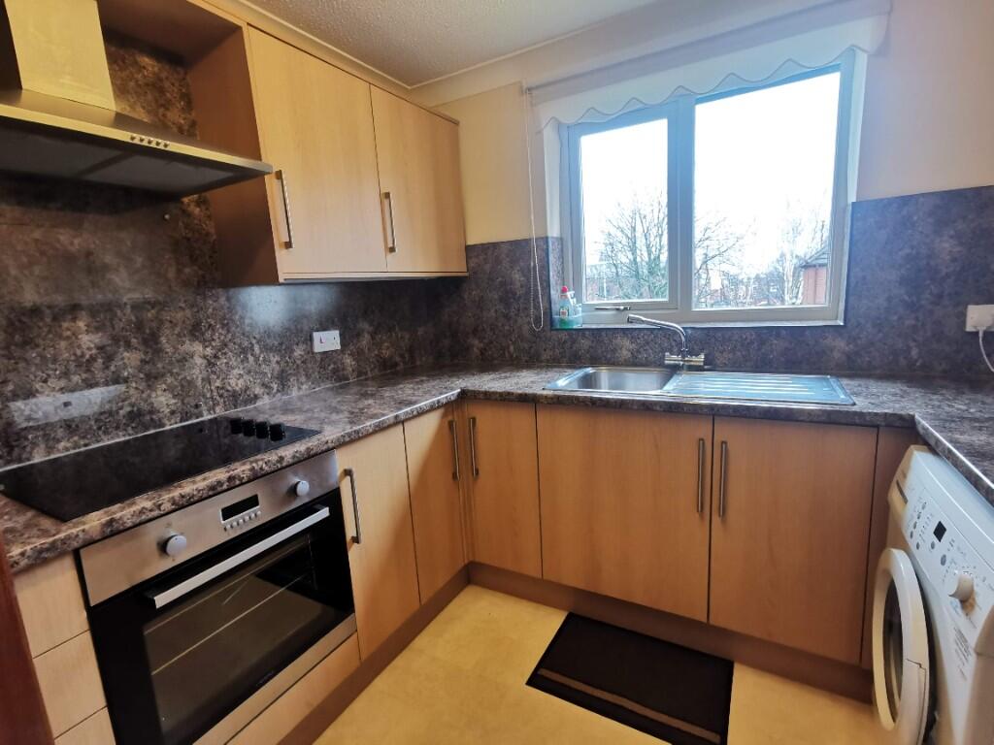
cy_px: 372
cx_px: 497
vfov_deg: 74.7
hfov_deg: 91.0
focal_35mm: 17
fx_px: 488
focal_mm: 2.26
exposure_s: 1/50
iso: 320
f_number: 2.2
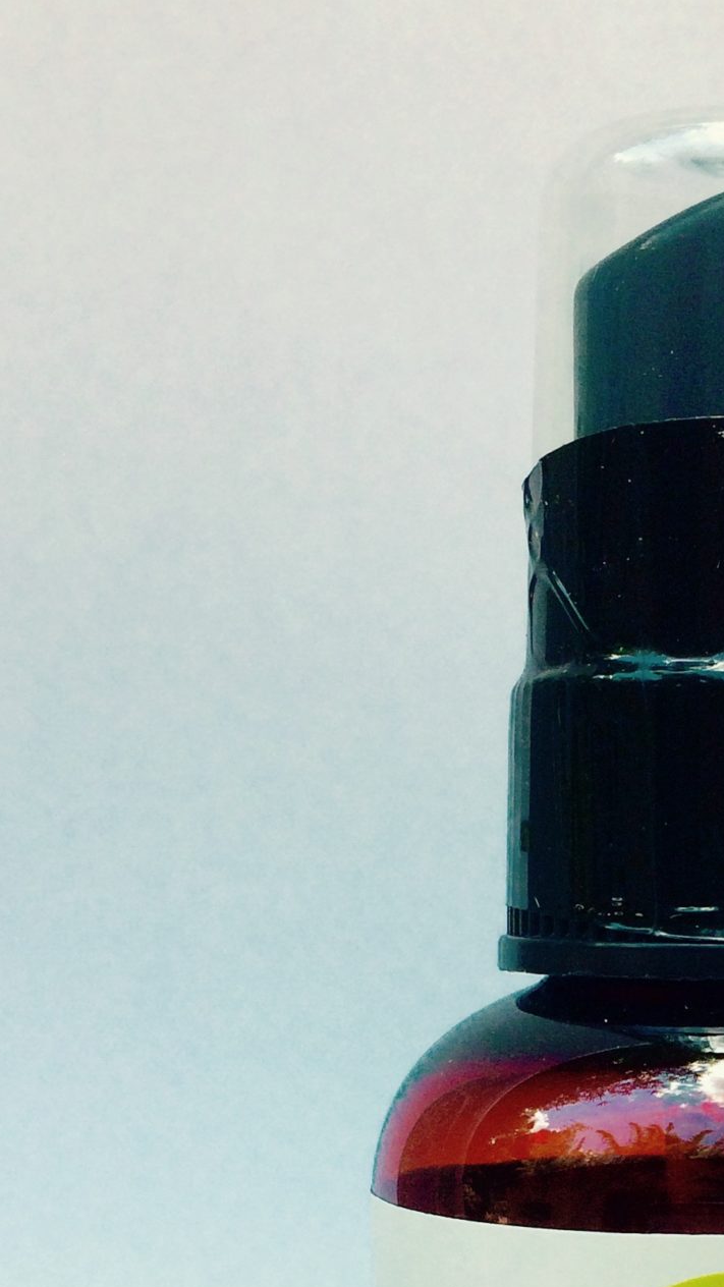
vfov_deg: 31.2
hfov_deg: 18.3
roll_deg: -0.7
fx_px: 2184
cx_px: 733
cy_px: 1171
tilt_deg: -6.4
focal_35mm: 64
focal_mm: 4.15
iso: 32
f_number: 2.2
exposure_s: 1/760
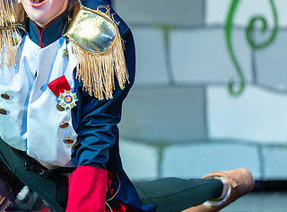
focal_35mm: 497
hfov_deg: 4.0
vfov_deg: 3.0
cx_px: 12
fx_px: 4096
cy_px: 57
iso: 560
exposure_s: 1/250
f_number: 2.8
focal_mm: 200
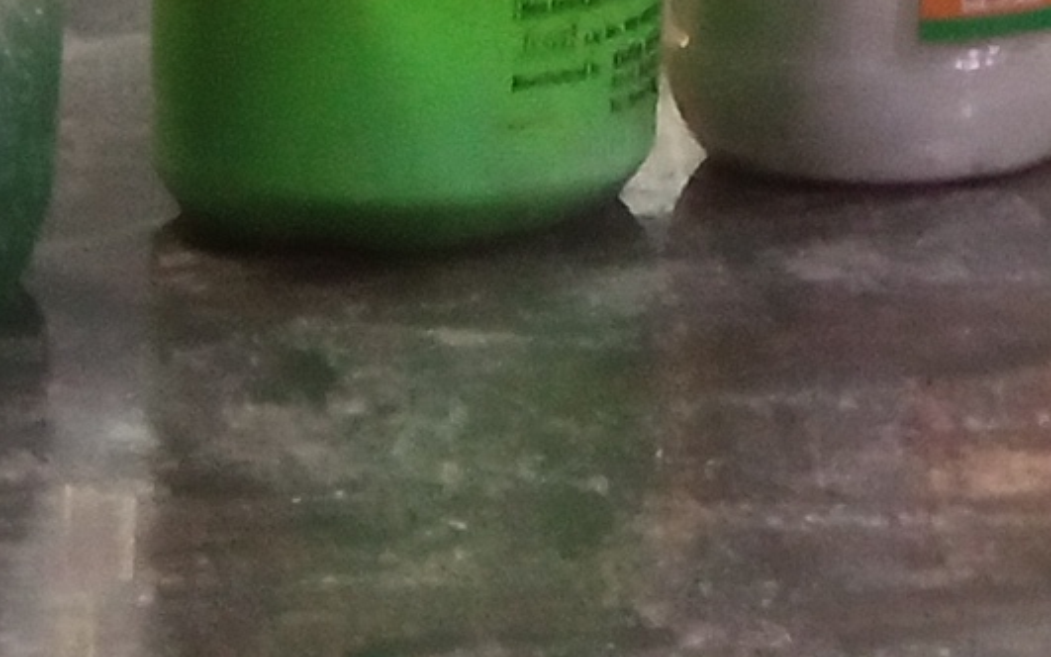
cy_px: -1759
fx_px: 5042
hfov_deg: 11.4
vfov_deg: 6.4
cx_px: 1560
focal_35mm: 176
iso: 805
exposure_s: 1/20
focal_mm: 3.79
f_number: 2.2
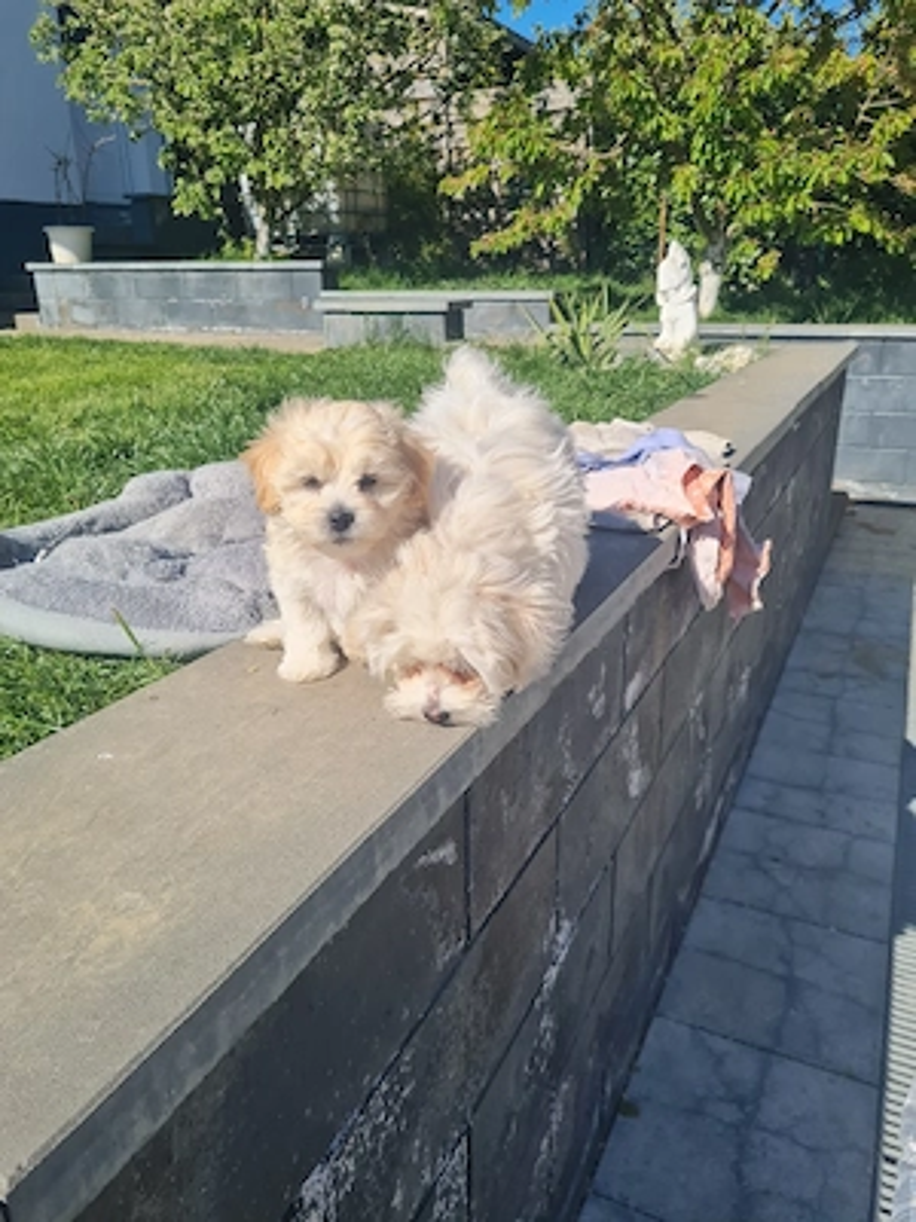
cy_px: 611
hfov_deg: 53.1
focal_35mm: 26
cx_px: 458
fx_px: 917
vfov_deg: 67.3
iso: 50
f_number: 1.8
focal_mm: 5.4
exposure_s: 1/2500
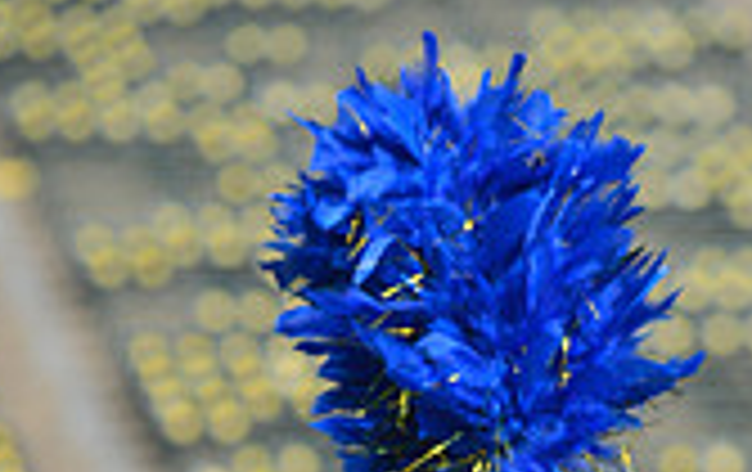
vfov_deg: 3.7
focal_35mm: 356
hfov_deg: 5.9
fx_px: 7308
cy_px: 931
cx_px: 642
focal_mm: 130
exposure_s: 1/800
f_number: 5.6
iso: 125
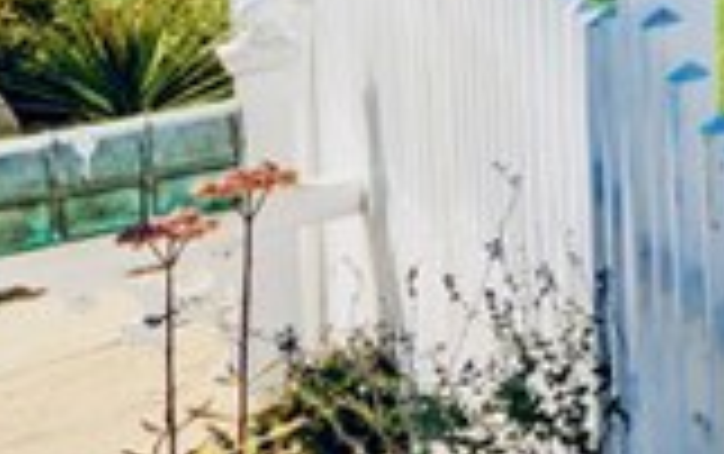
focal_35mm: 97
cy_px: -623
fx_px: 1916
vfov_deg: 11.3
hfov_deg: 11.1
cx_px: 2244
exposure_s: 1/250
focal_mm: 15
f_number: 11
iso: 200
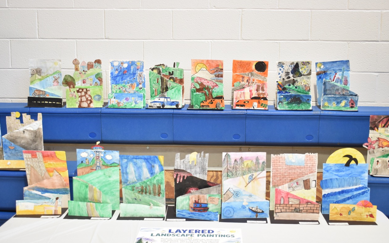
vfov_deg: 25.8
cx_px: 197
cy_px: 131
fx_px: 530
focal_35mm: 50
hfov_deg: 40.3
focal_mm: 32
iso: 1250
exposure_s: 1/50
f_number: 4.5
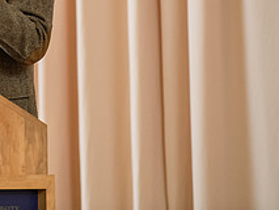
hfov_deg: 3.8
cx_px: -52
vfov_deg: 2.8
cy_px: -40
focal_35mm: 523
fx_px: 4218
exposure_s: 1/200
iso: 2000
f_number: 3.2
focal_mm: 200
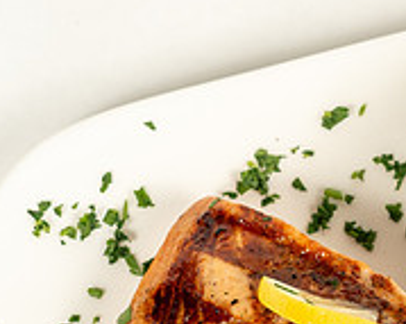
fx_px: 1861
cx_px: 539
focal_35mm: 155
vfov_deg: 9.9
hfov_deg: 12.1
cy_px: 331
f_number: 8
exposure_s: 1/200
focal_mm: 47
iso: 400
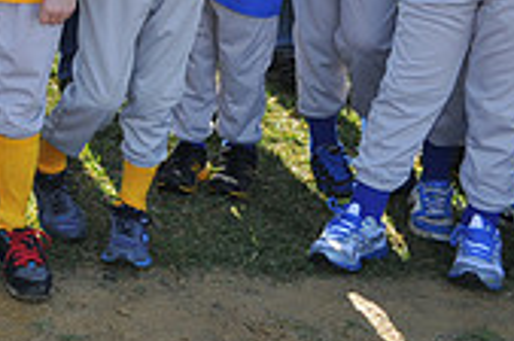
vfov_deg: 11.8
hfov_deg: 16.7
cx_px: -289
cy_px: -198
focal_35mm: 110
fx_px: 1568
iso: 200
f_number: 5
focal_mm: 32
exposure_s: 1/250
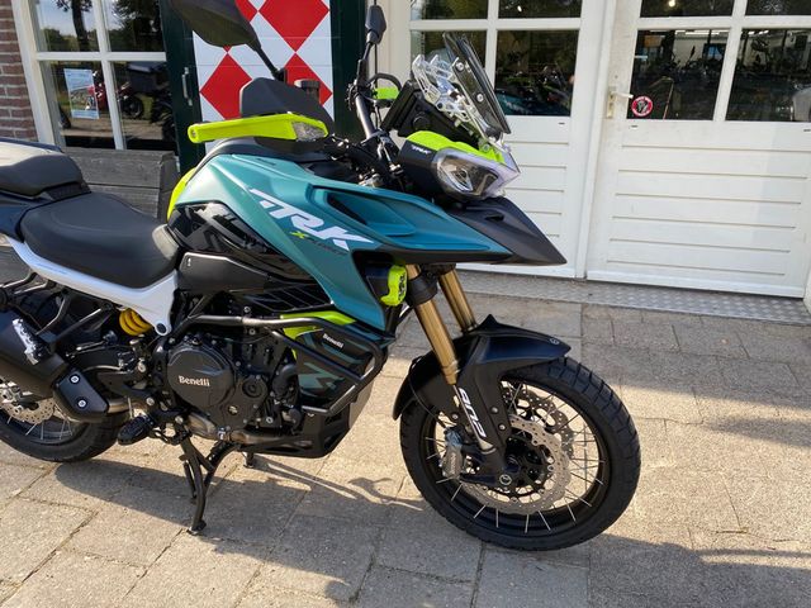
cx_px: 406
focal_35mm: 26
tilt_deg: -21.3
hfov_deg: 67.3
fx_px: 609
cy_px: 304
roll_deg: -2.0
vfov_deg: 53.1
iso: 32
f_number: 1.8
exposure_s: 1/343
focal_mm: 4.25
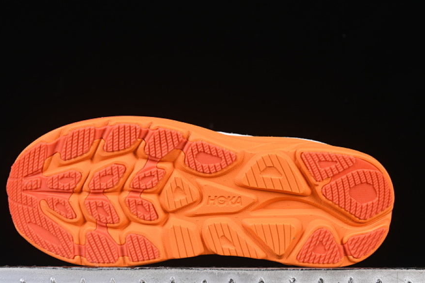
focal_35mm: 93
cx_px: 199
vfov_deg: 14.7
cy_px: 159
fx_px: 1098
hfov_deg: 21.9
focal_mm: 50
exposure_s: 1/80
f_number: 8
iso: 160
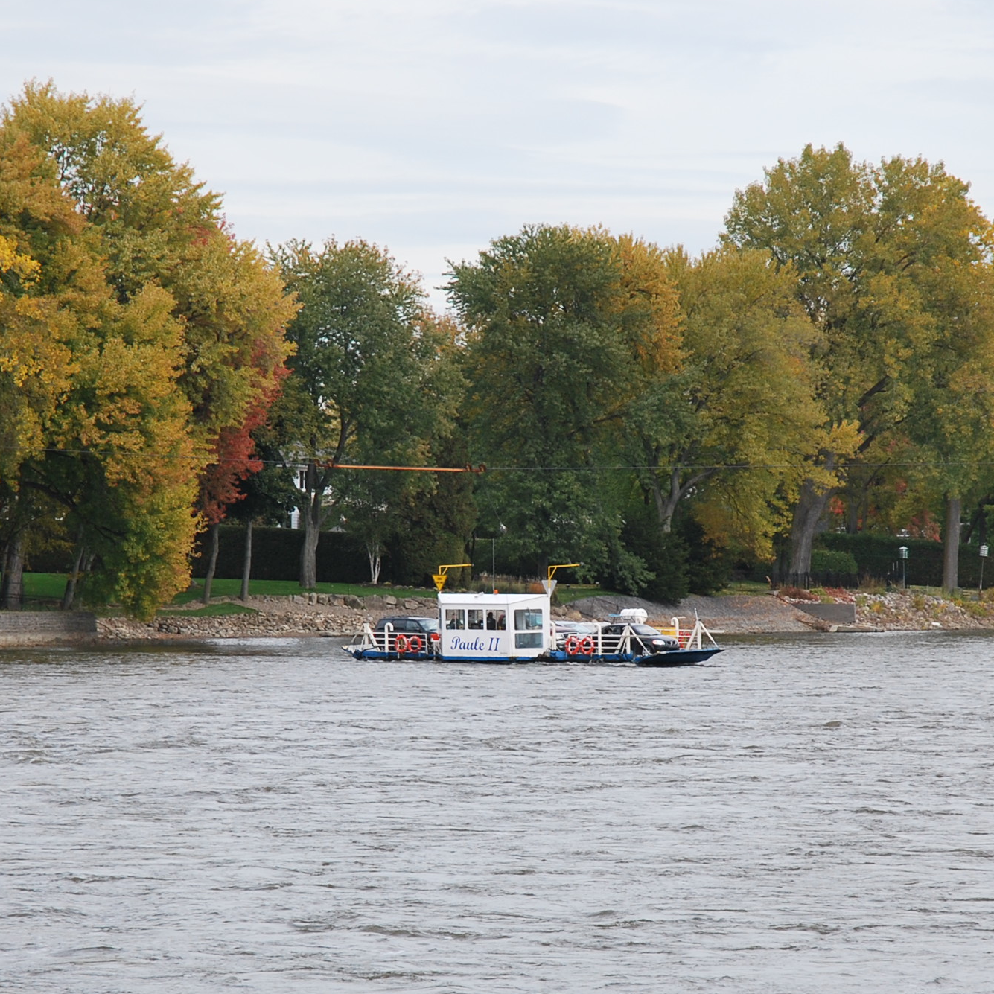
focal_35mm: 194
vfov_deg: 9.0
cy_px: 629
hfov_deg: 9.0
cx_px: 529
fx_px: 6303
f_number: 5.6
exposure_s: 1/400
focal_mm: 70
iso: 200
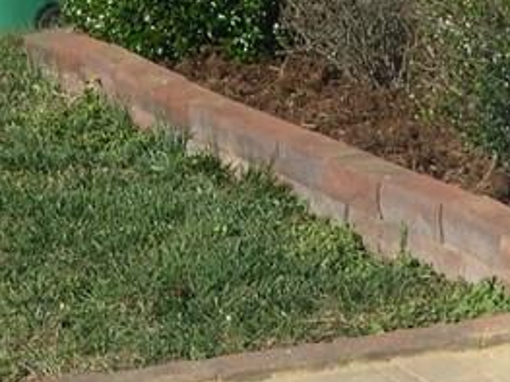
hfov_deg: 13.3
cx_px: 275
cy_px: 607
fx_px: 2180
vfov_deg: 9.7
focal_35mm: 148
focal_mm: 8
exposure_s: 1/191
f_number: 7.6
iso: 100
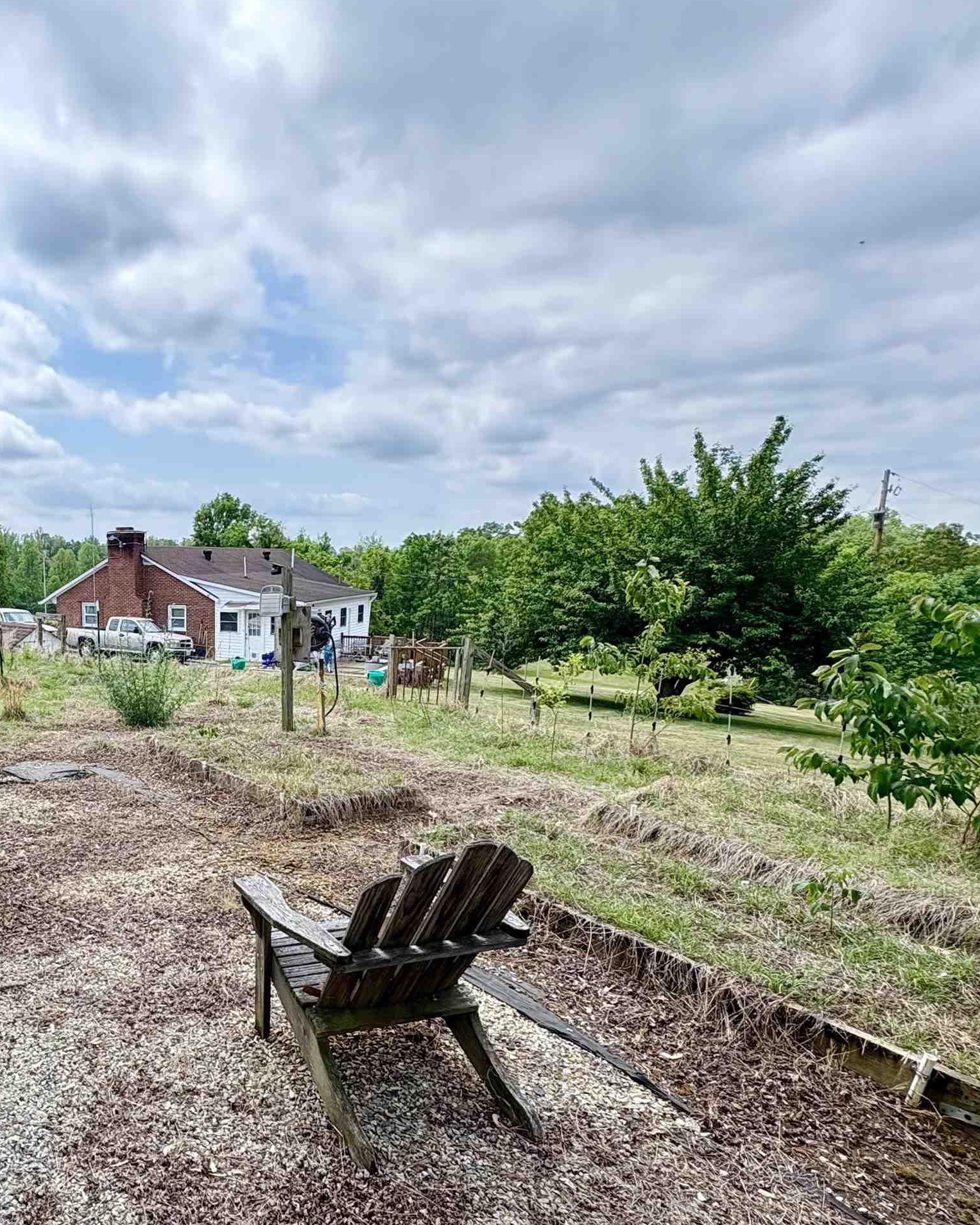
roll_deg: +1.0
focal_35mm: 22
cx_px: 178
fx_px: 797
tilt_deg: -10.5
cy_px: 730
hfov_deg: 57.7
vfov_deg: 74.3
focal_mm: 2.22
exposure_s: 1/1323
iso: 64
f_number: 2.2
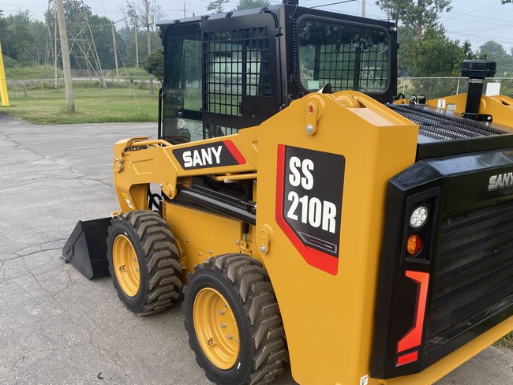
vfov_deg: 44.1
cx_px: 286
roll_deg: +0.6
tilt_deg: -15.5
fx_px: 474
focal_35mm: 32
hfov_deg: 56.6
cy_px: 209
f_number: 1.8
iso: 32
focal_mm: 4.25
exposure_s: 1/203
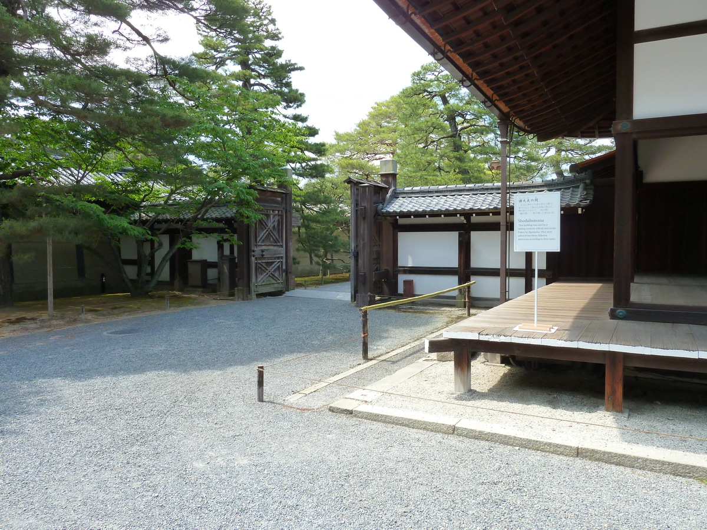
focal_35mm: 25
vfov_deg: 54.9
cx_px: 354
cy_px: 265
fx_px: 511
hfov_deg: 69.4
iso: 125
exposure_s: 1/125
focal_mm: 4.1
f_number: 4
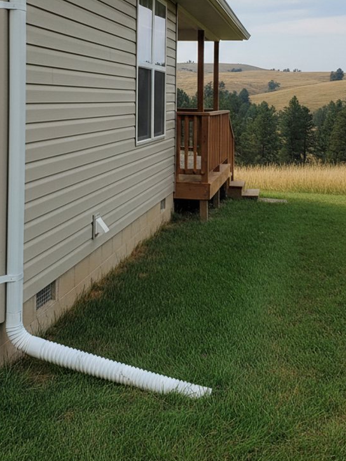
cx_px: 157
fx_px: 573
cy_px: 95
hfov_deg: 33.6
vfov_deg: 42.0
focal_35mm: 43
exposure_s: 1/397
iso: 1009
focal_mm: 5.7
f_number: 1.6
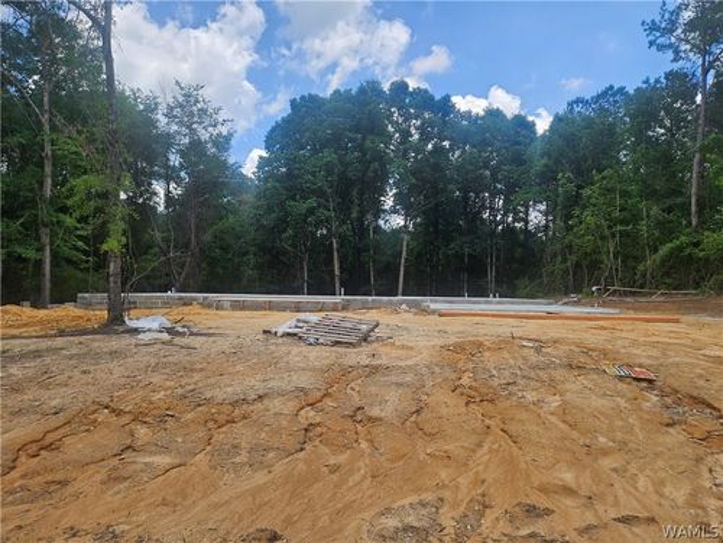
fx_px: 480
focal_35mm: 23
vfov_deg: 58.9
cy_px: 272
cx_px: 362
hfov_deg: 73.9
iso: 25
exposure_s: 1/986
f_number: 1.8
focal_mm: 5.4
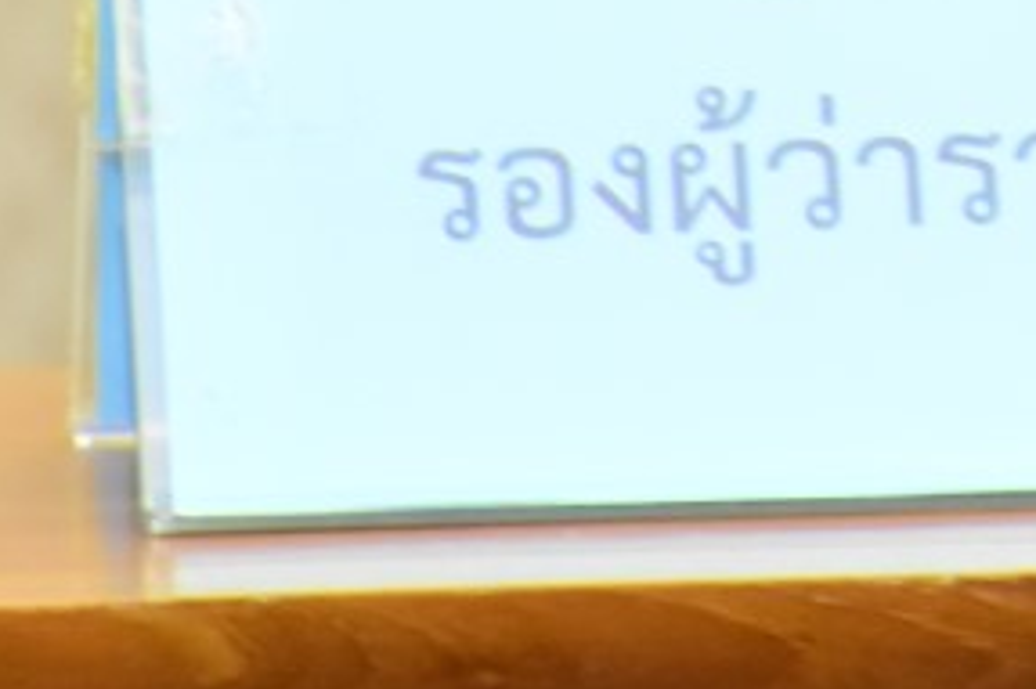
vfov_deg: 1.2
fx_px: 34138
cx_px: 1805
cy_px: -1252
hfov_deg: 1.7
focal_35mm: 1187
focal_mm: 140
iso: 2000
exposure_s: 1/80
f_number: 7.1
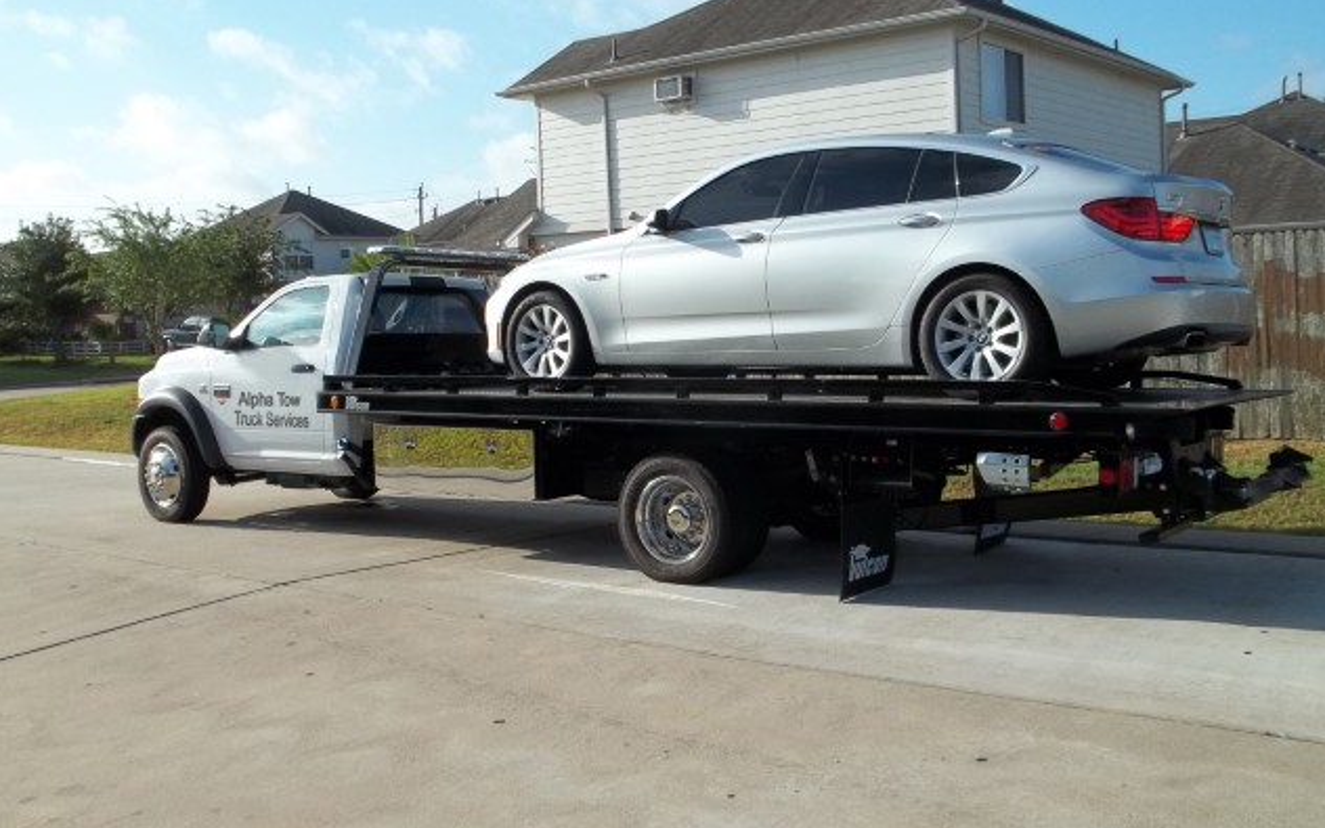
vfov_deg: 35.3
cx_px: 665
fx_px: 1300
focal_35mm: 36
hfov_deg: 54.0
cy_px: 369
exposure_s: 1/160
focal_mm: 5.9
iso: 64
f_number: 8
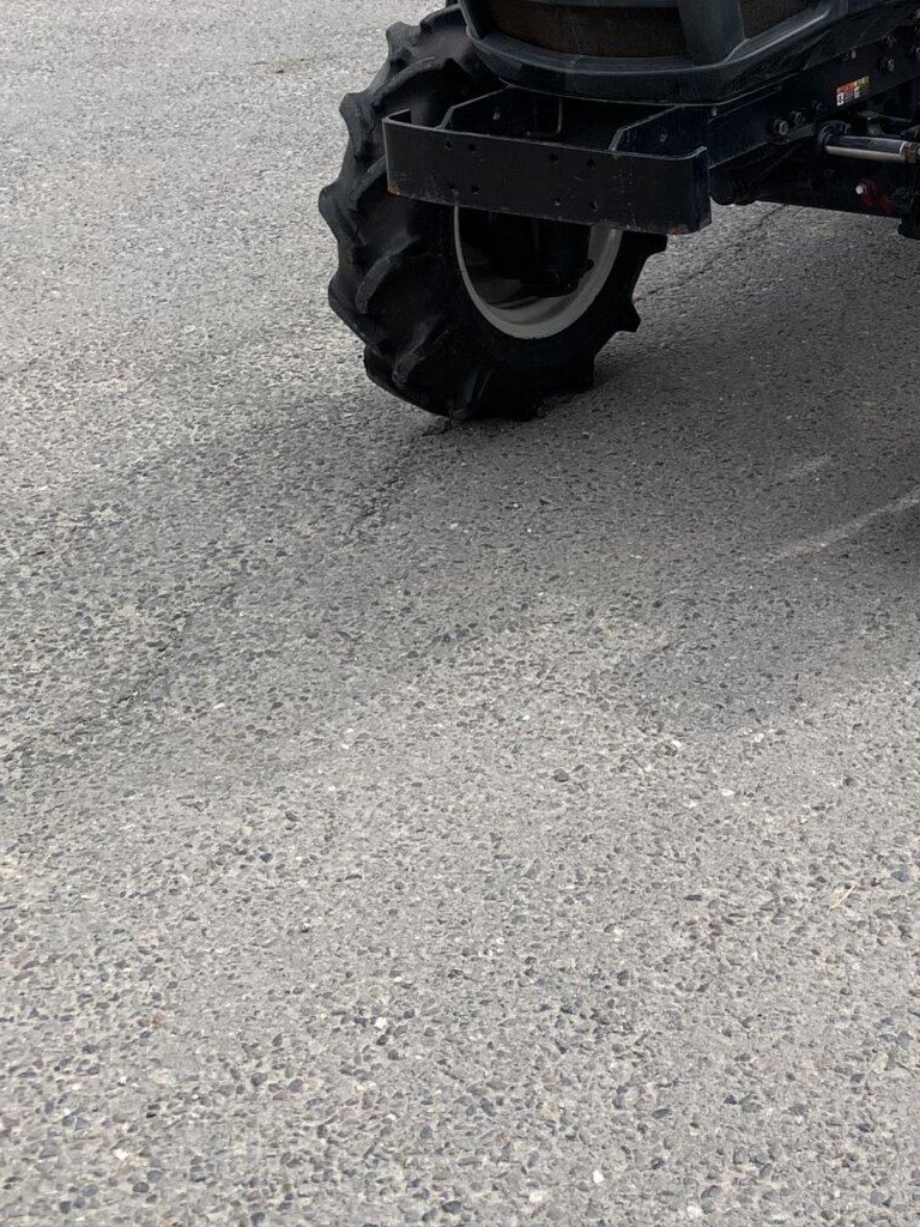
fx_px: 2303
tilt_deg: -5.3
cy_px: -81
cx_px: 991
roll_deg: +1.1
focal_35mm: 65
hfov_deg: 21.5
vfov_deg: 27.6
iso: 25
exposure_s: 1/1011
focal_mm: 4.25
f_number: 1.8
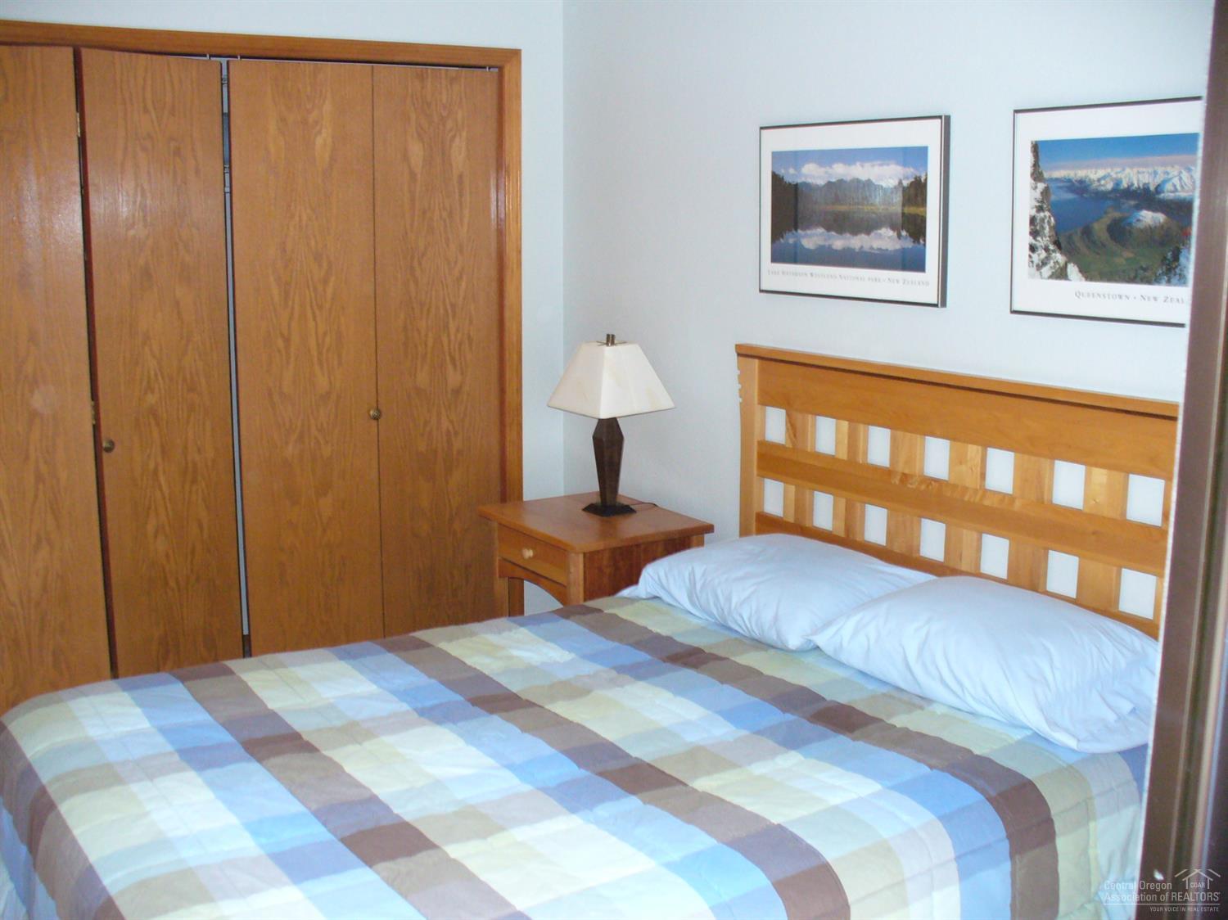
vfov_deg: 38.6
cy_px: 460
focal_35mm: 37
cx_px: 614
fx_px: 1312
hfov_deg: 50.2
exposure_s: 1/30
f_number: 2.8
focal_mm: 6.1
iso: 200
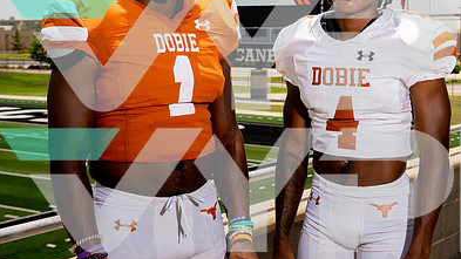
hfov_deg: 30.8
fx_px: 831
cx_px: 300
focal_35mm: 68
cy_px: 49
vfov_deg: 17.6
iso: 100
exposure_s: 1/250
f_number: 7.1
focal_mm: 44
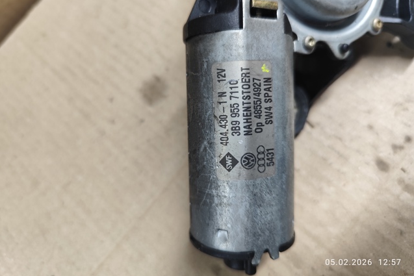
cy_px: 122
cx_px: 207
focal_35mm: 24
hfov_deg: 73.7
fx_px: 276
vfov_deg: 53.0
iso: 500
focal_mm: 6.19
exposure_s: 1/100
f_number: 1.65
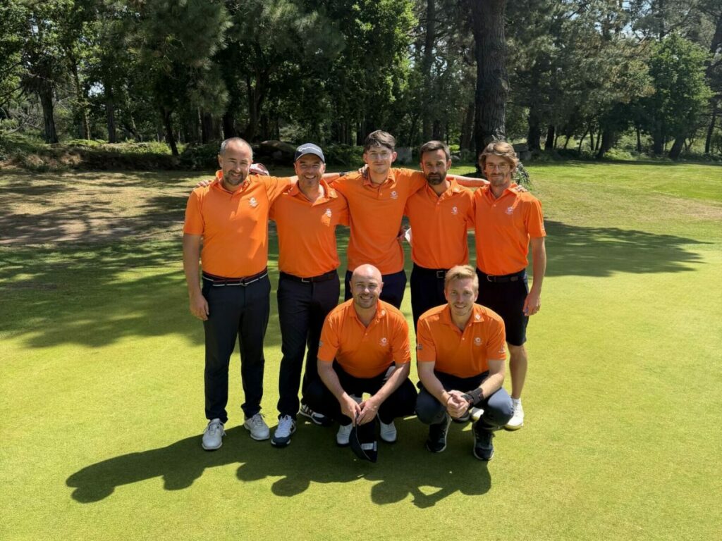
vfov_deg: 56.8
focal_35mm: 24
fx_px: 501
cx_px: 361
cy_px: 270
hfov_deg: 71.6
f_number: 1.78
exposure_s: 1/2169
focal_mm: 6.76
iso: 80
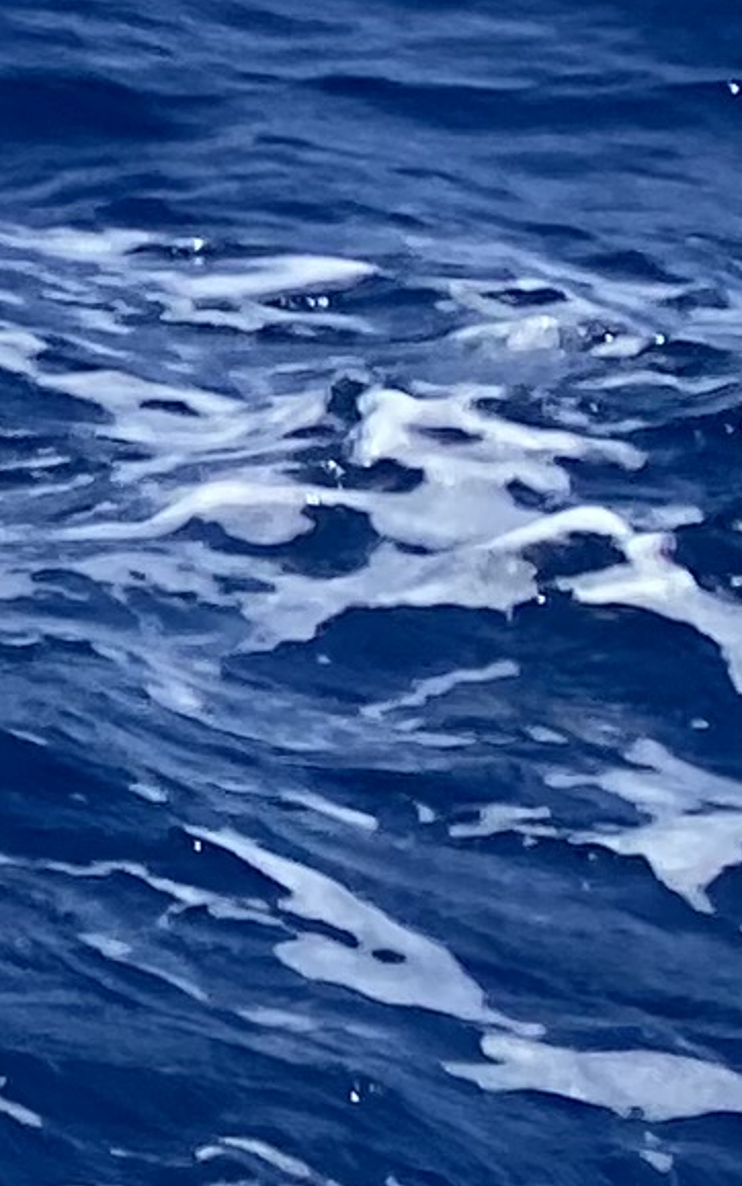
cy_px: 514
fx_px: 6211
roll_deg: -2.6
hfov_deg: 5.3
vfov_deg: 10.9
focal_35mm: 192
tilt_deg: -18.4
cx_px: -3021
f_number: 1.8
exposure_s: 1/2513
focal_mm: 4.25
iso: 32
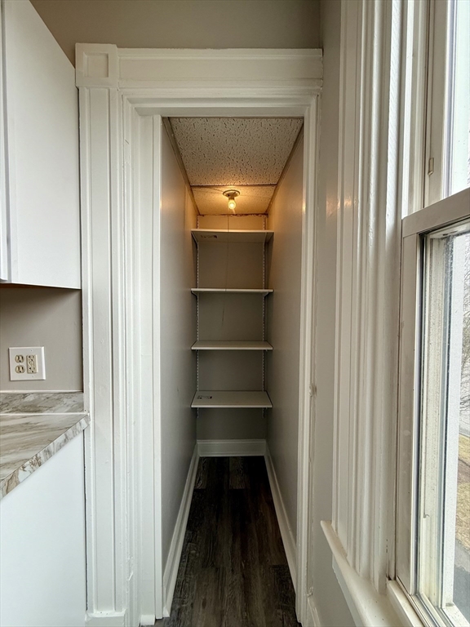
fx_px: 253
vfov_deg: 102.1
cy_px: 314
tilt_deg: -0.8
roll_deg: +0.0
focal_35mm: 14
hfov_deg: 85.7
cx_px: 235
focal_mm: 2.22
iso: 100
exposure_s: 1/120
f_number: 2.2
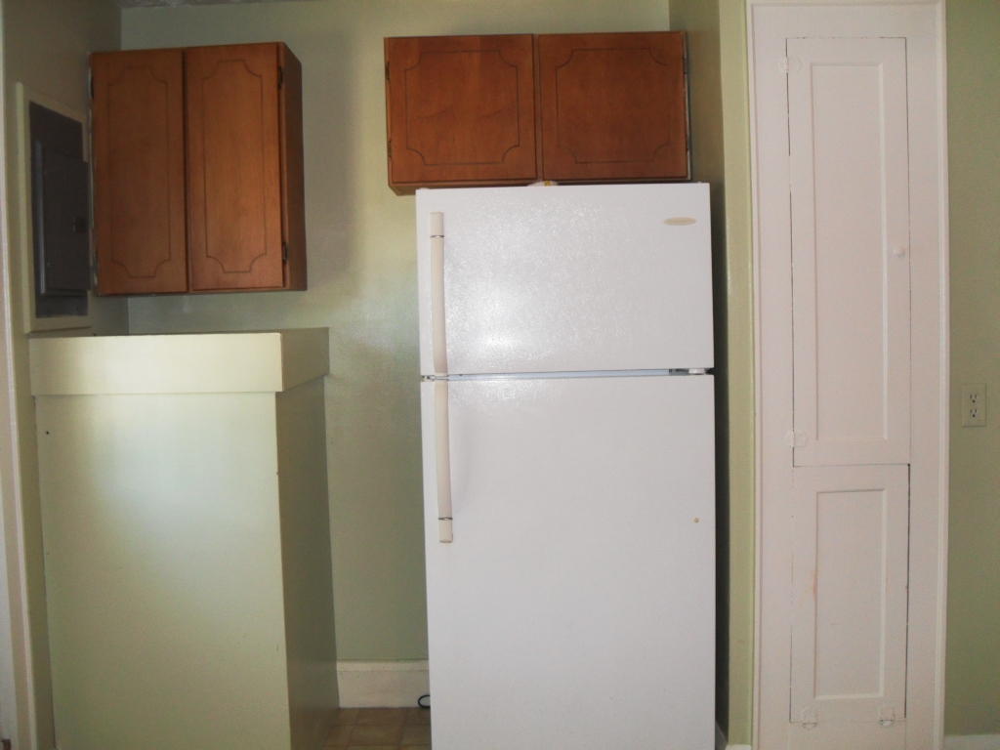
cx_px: 500
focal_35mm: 35
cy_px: 375
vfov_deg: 40.7
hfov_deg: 52.6
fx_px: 1011
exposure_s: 1/45
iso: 200
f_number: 2.8
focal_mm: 6.2
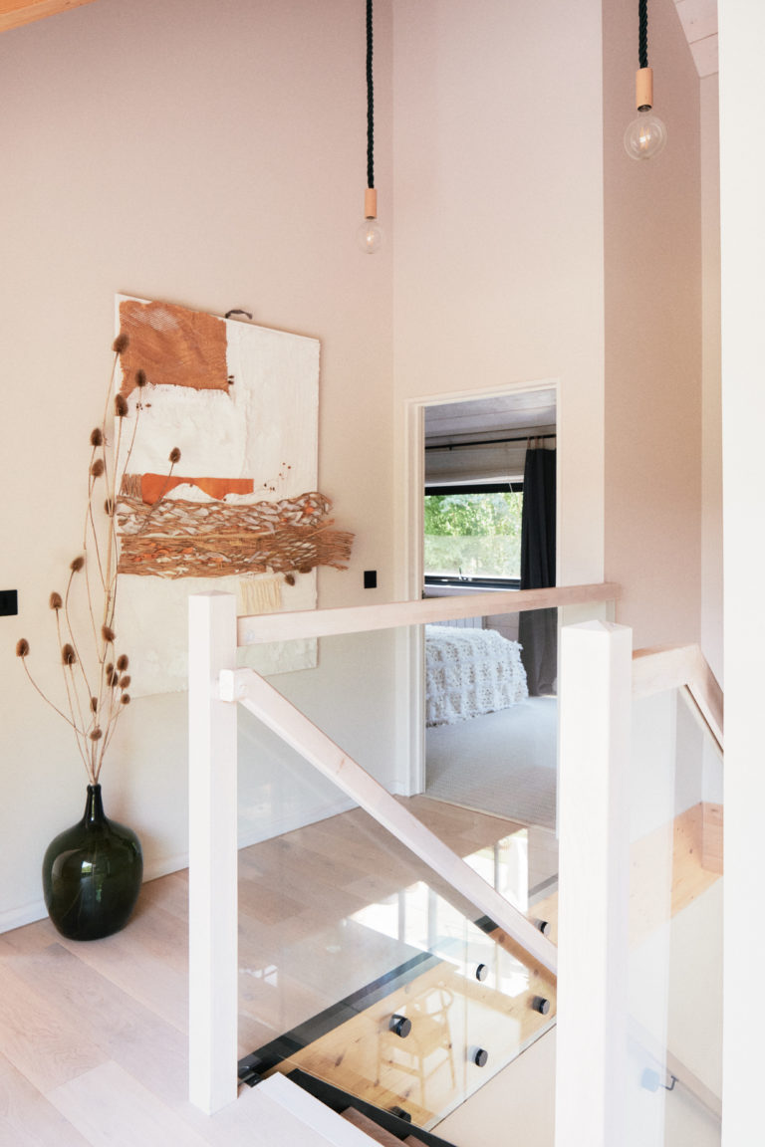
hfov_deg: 53.1
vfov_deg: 73.7
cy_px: 574
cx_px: 382
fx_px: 765
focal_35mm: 24
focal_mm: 16
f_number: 5.6
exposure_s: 1/40
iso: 640
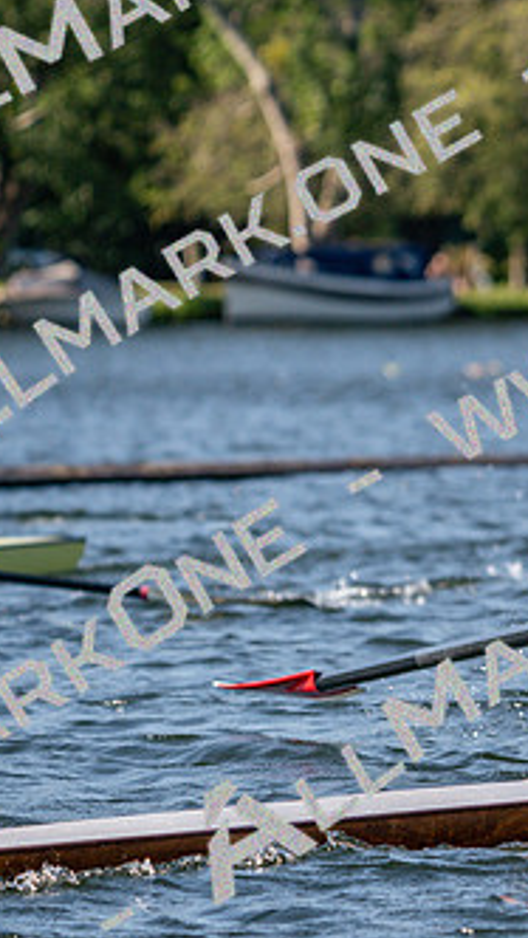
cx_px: 776
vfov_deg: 5.9
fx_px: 9100
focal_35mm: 366
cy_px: 468
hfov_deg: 3.3
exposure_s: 1/1600
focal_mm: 200
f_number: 5.6
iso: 320
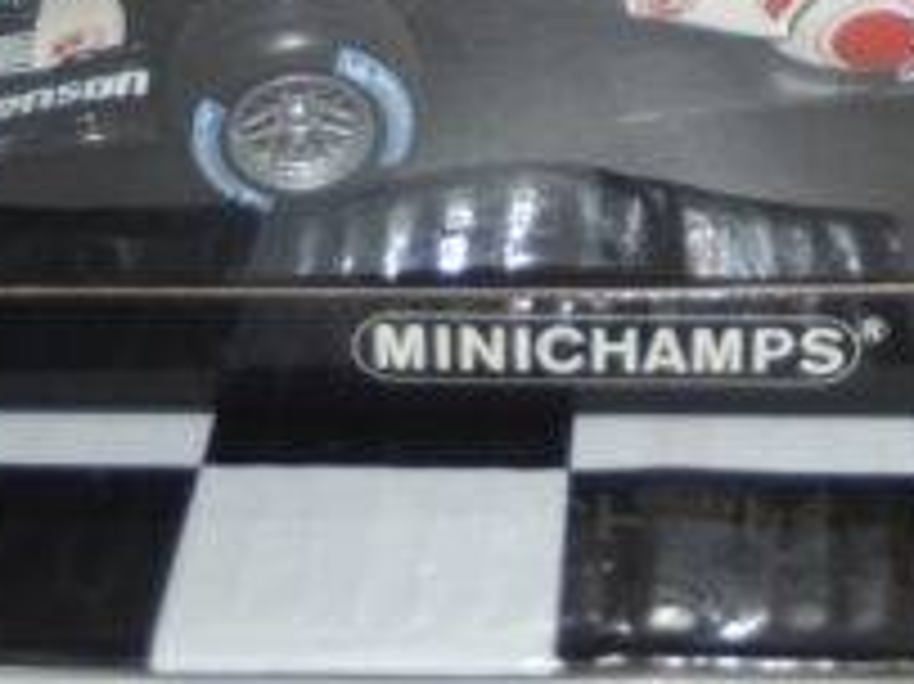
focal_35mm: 149
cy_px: -140
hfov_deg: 13.1
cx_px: 851
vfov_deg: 9.8
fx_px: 3943
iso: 200
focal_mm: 35
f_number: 4
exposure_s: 1/80
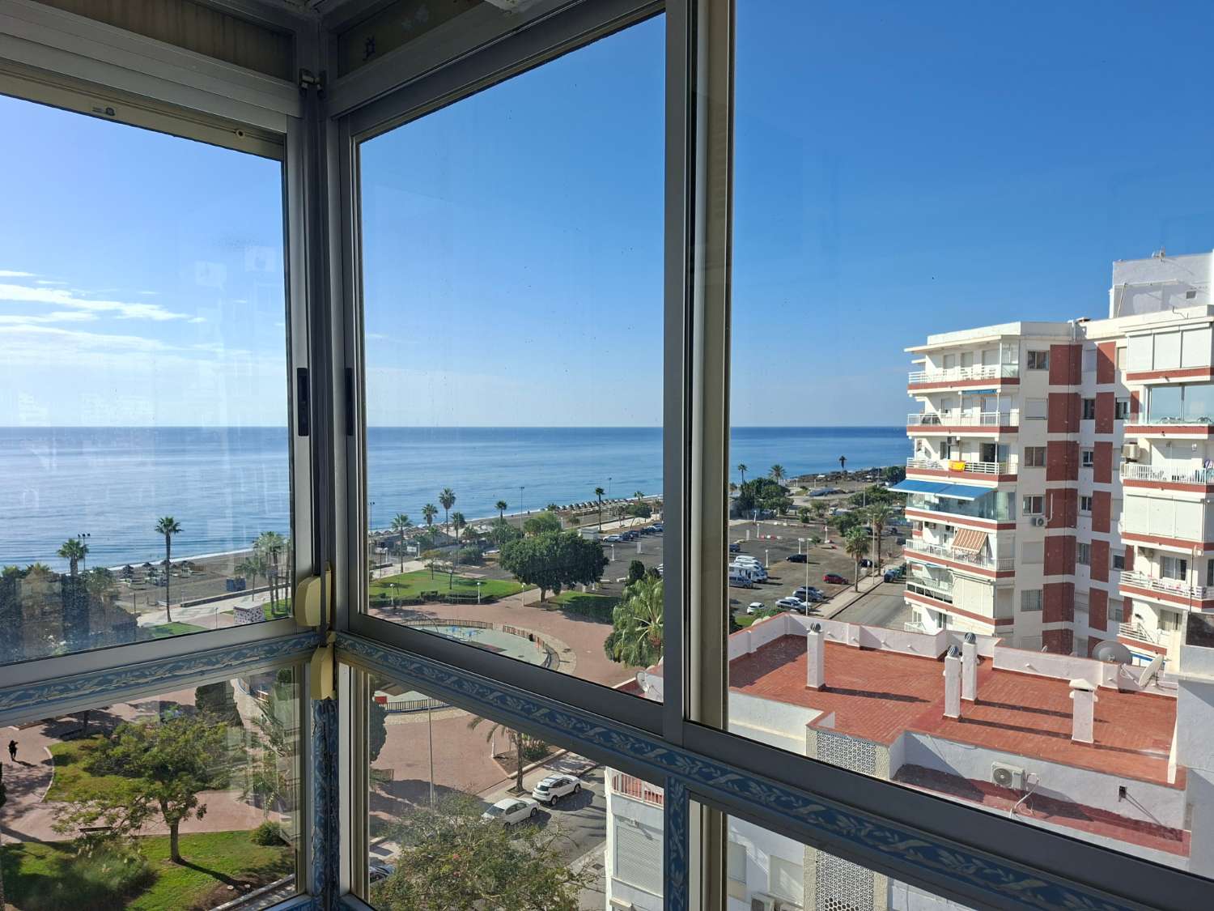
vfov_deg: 58.9
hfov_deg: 73.9
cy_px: 456
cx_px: 607
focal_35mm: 23
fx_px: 807
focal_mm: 5.54
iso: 50
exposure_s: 1/2257
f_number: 1.8
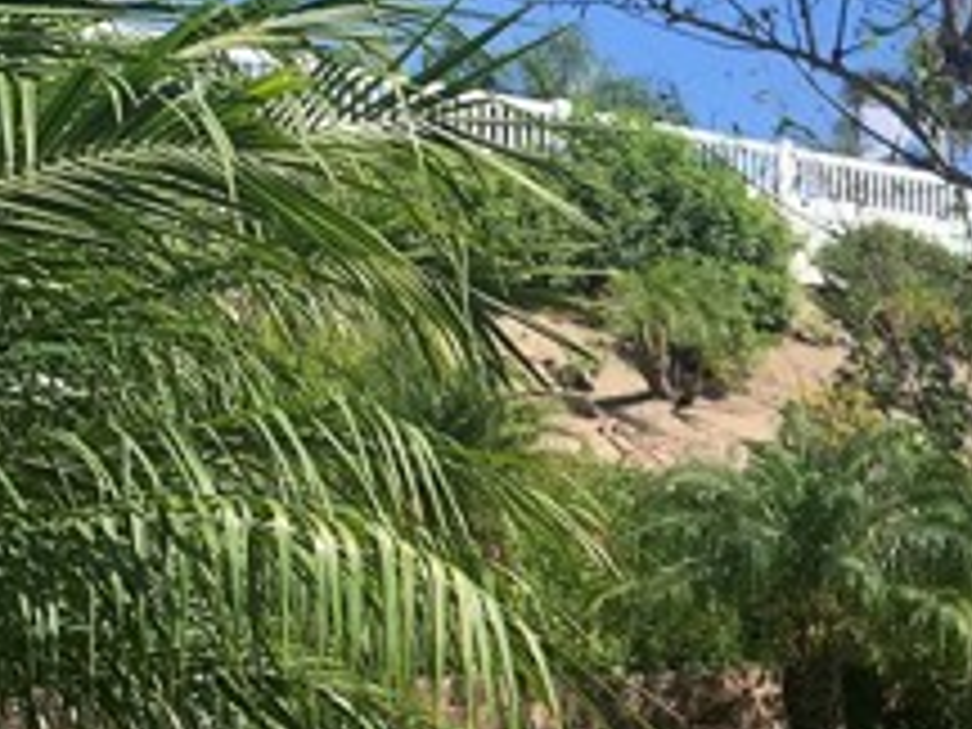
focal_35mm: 77
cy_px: 544
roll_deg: +1.1
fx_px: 2162
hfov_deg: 21.8
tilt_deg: +1.8
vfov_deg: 19.0
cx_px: 1386
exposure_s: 1/1427
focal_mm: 4.25
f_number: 1.8
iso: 25
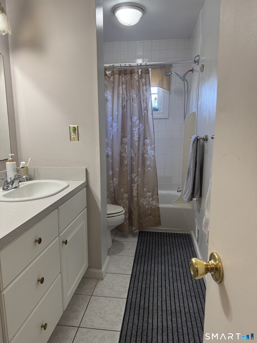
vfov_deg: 71.6
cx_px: 128
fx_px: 238
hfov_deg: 56.8
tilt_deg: -9.2
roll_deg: +0.0
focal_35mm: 24
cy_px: 172
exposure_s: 1/120
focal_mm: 6.76
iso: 160
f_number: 1.78
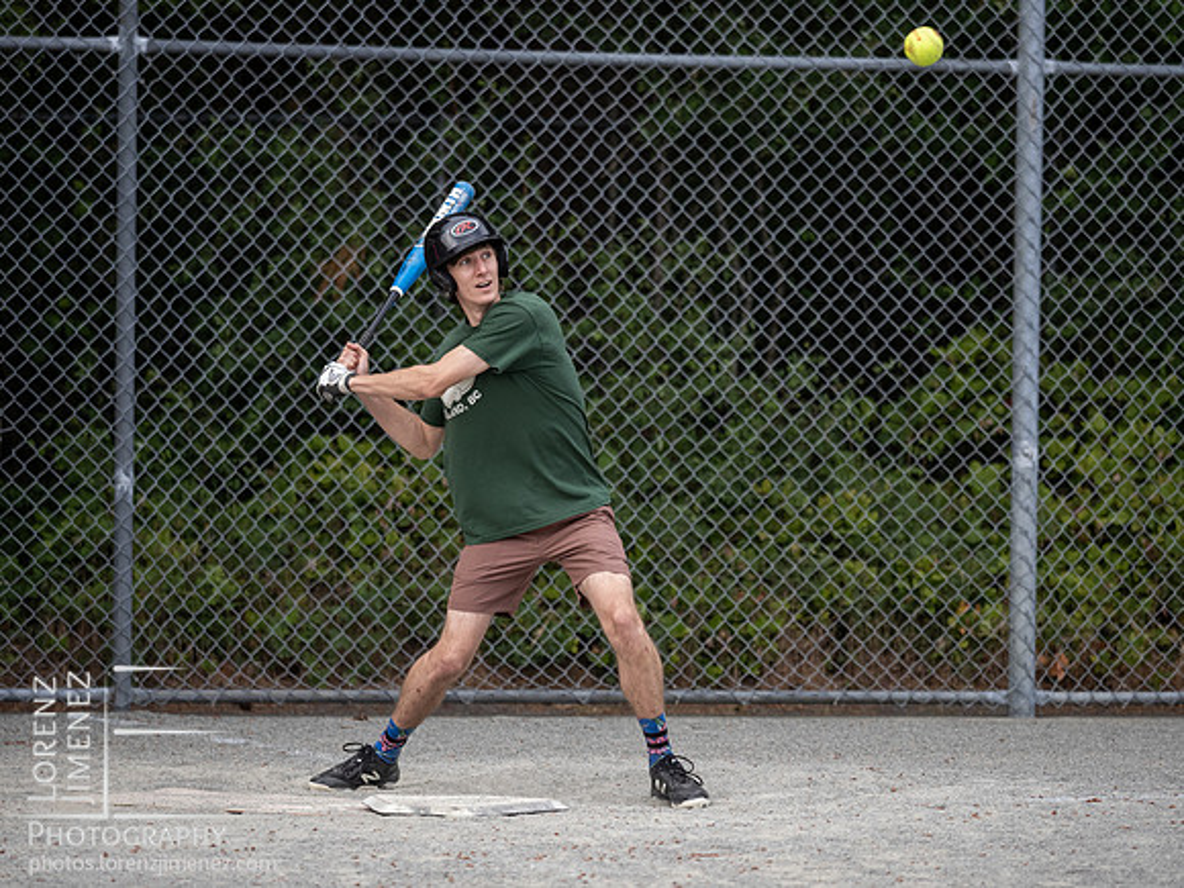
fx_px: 10261
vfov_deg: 5.0
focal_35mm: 300
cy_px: 444
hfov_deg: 6.6
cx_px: 592
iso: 800
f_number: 2.8
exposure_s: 1/1600
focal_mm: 150
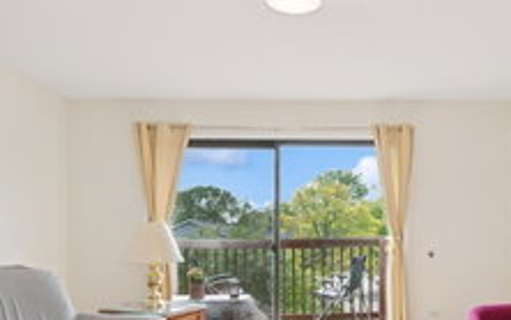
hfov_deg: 57.1
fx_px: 460
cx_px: 331
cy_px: 239
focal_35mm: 33
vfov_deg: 37.4
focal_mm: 10
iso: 250
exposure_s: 1/100
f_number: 7.1
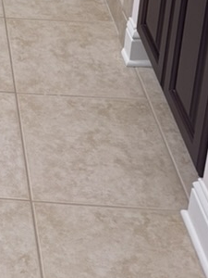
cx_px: -128
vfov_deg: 19.4
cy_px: -186
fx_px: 657
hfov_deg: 16.1
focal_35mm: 82
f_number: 1.78
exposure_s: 1/120
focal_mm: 6.76
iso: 100
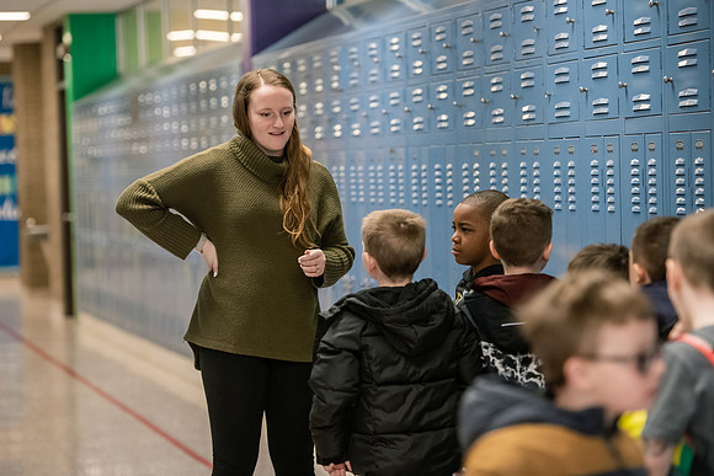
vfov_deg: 11.0
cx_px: 357
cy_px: 238
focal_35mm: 125
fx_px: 2480
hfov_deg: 16.4
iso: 3200
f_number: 3.2
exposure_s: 1/200
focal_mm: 125
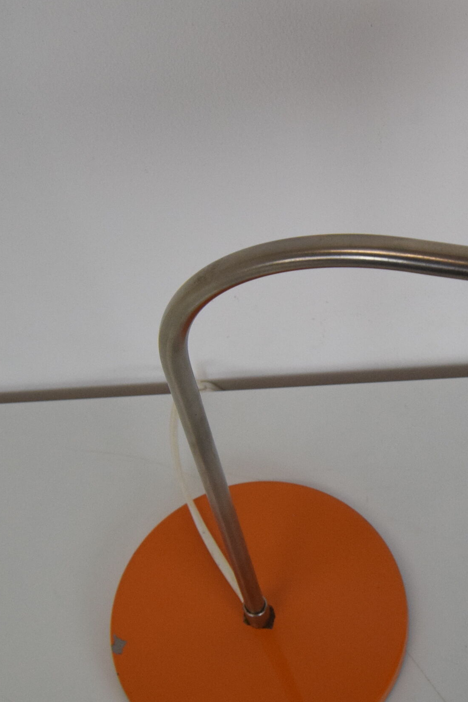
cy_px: 405
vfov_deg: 30.9
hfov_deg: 20.4
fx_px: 1267
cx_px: 438
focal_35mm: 65
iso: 1600
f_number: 9
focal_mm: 24
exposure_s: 1/320
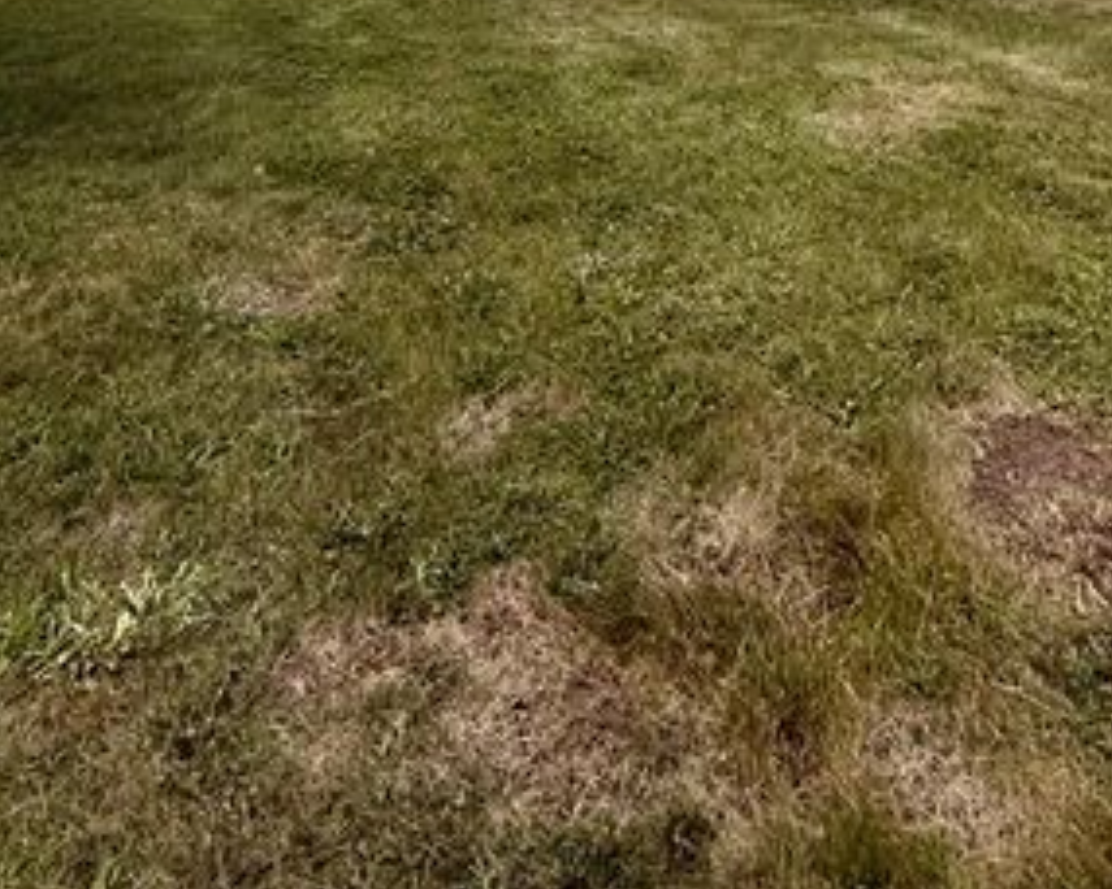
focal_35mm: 32
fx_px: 1053
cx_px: 655
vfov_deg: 30.4
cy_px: -384
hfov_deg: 55.3
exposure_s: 1/2506
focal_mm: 2.22
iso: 64
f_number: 2.2
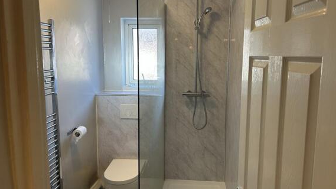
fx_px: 258
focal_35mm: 29
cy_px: 87
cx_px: 170
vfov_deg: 40.1
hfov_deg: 66.1
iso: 80
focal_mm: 5.7
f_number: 1.5
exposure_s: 1/100
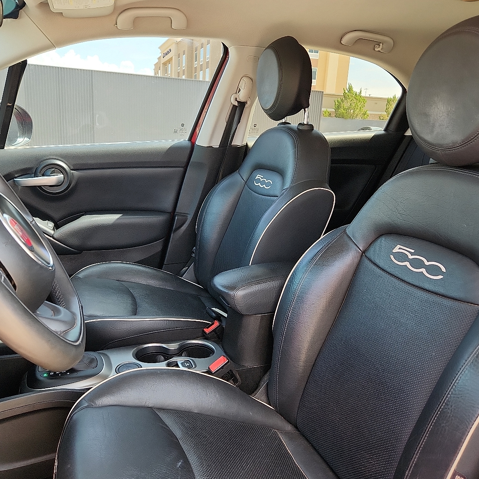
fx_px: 438
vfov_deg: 57.3
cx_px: 230
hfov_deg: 57.3
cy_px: 240
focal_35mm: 28
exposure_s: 1/59.2
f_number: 1.8
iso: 50
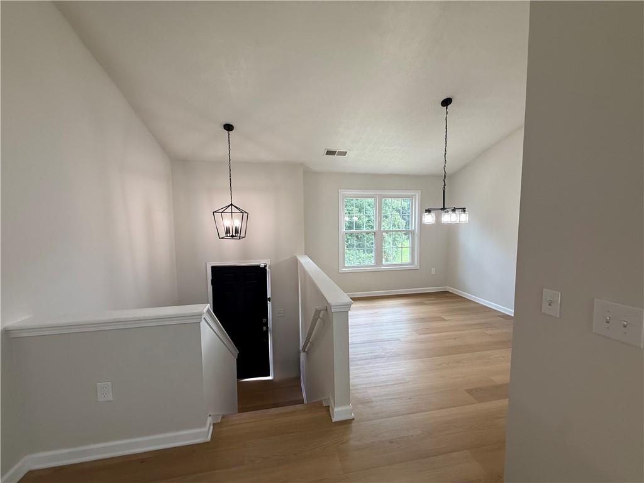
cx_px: 322
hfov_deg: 102.1
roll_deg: +0.9
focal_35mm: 14
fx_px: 260
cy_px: 242
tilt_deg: -4.2
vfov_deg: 85.7
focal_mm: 2.22
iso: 125
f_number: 2.2
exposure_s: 1/120
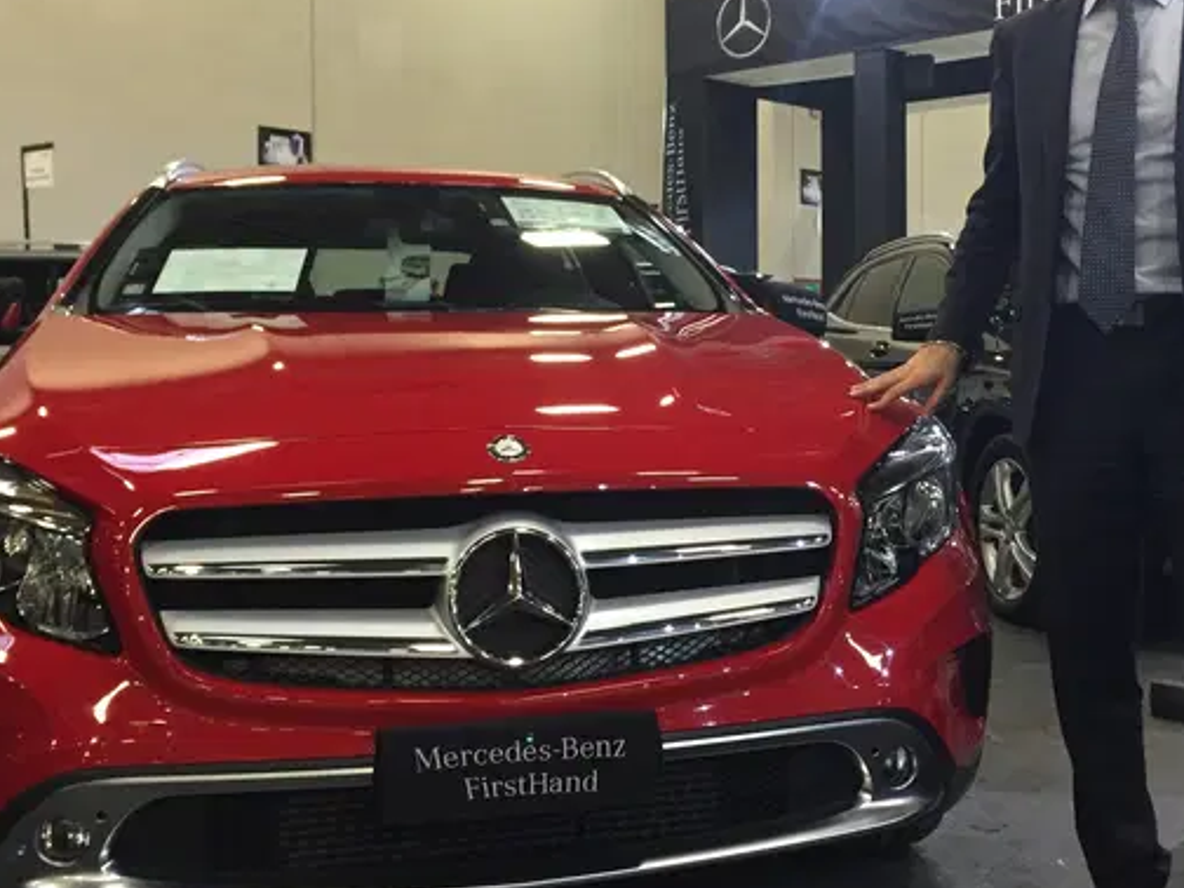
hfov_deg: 41.0
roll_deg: +2.1
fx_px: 1573
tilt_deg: +0.0
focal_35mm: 46
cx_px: 712
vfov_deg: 31.4
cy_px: 350
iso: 250
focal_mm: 4.15
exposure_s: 1/33
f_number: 2.2
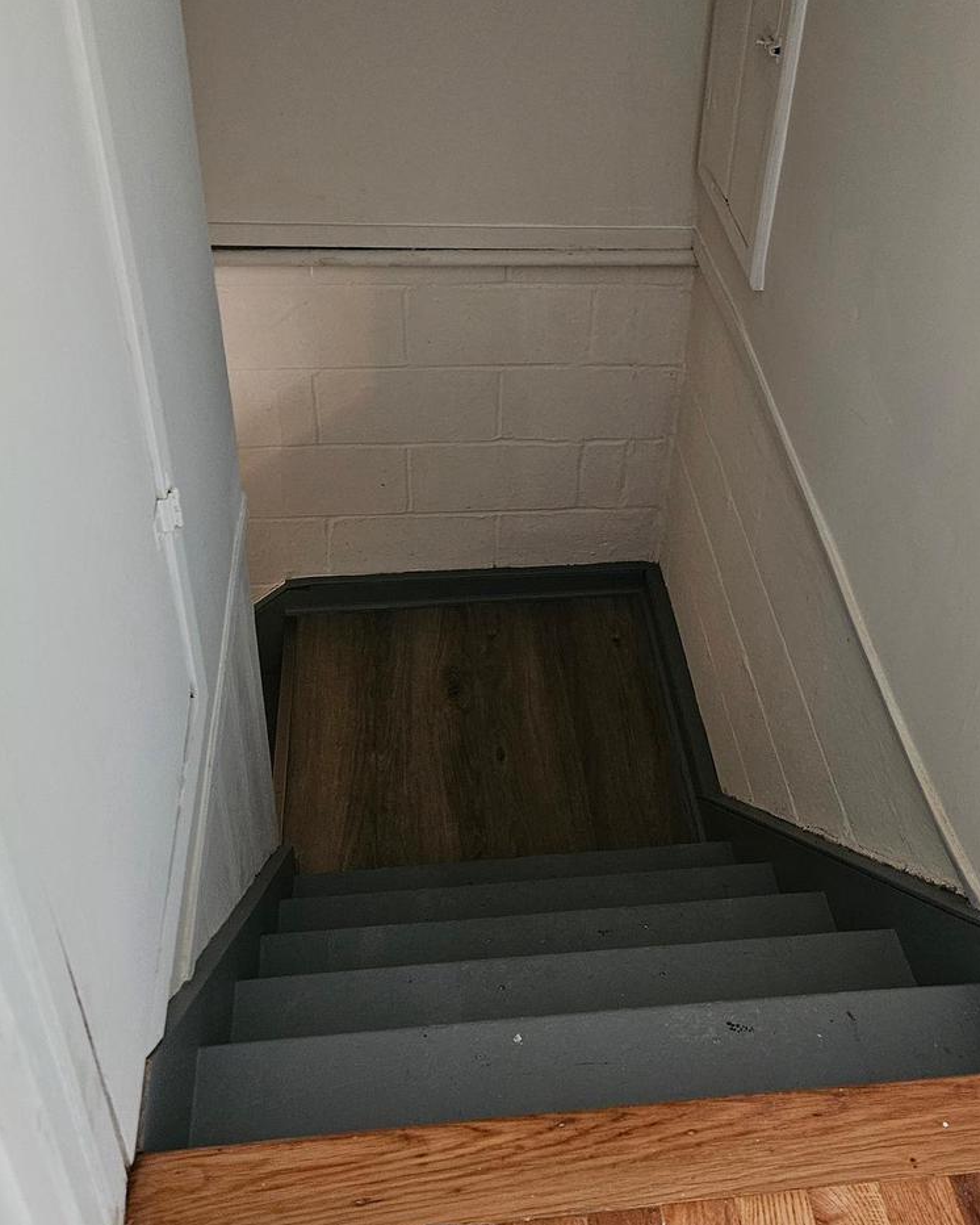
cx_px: 586
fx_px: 1341
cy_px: 540
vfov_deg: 49.0
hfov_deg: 40.0
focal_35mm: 37
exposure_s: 1/40
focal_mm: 5.4
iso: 640
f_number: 1.8
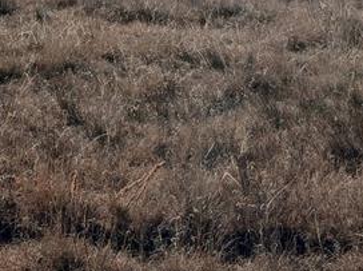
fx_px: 1026
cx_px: 84
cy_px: -173
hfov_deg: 19.9
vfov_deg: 13.8
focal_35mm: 98
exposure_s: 1/1387
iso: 20
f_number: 1.8
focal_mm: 3.98
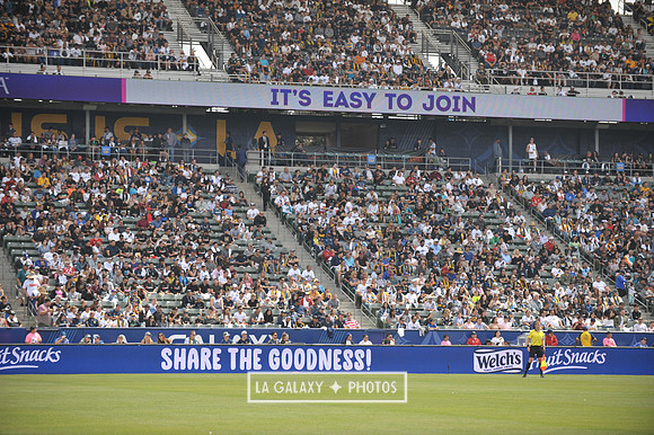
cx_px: 327
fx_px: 2360
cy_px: 218
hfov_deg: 15.8
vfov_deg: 10.5
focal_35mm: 130
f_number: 3.5
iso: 320
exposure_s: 1/2500
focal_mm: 130
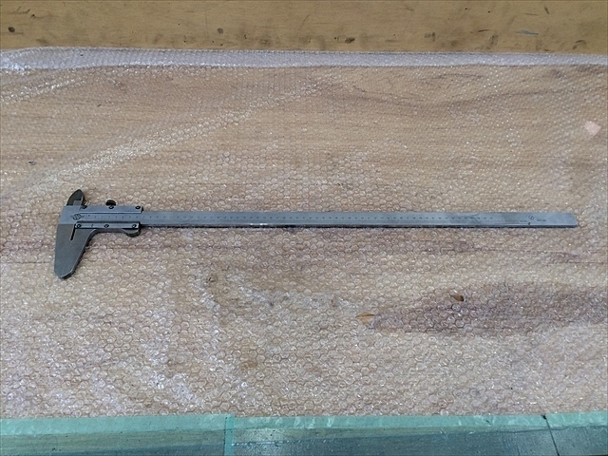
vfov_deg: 48.2
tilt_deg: -52.5
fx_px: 509
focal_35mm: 29
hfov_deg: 61.7
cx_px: 304
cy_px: 228
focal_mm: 4.15
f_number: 2.2
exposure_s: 1/40
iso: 32
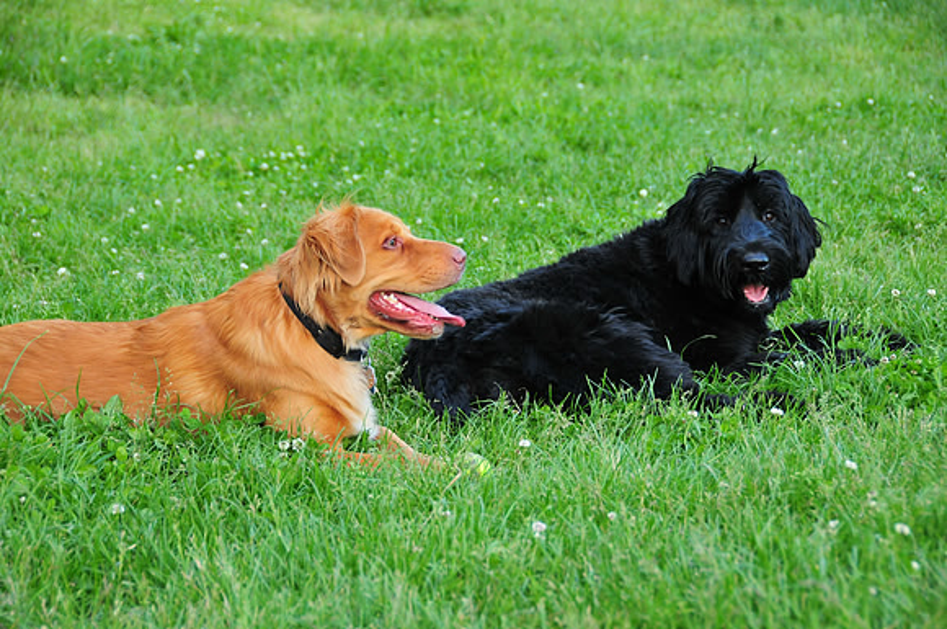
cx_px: 474
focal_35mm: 112
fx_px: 2955
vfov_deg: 12.1
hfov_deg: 18.2
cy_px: 314
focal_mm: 75
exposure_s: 1/60
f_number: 5
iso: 800
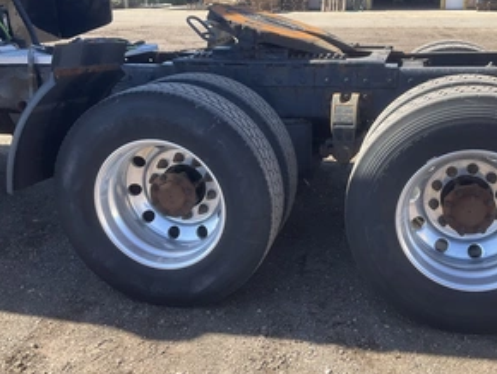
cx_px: 319
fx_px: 575
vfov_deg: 35.9
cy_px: 161
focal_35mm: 40
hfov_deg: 46.2
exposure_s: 1/412
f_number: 1.8
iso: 25
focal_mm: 3
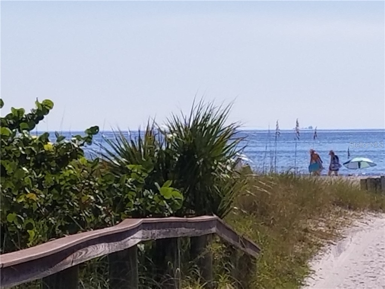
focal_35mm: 26
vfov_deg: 53.1
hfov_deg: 67.3
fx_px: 289
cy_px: 144
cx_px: 192
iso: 50
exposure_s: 1/6752
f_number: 1.7
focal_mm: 4.25
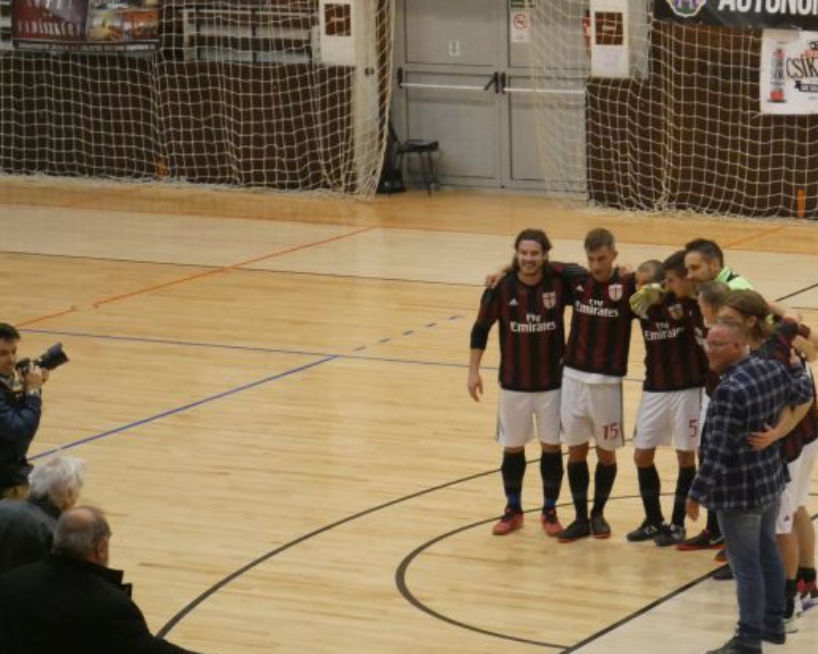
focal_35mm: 146
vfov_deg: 10.6
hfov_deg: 13.1
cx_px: 648
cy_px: 255
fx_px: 3535
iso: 3200
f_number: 5.6
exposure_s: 1/100
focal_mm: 42
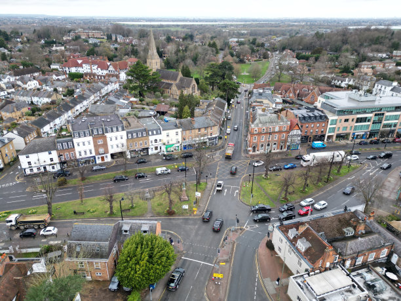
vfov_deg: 56.8
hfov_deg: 71.6
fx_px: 278
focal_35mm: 24
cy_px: 150
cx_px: 200
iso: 150
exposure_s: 1/320
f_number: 1.7
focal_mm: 6.72
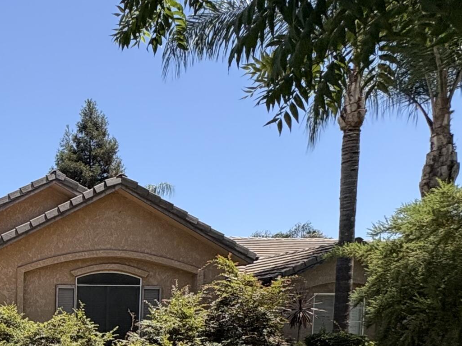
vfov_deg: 31.2
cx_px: -129
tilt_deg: -4.0
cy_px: 383
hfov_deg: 33.9
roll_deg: -0.1
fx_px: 547
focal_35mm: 41
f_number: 2.2
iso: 50
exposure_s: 1/1256
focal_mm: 2.22
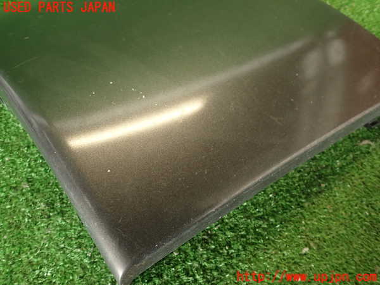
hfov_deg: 69.4
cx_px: 190
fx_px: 274
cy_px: 142
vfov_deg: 54.9
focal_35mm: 25
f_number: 2
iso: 200
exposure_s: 1/50
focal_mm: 4.5
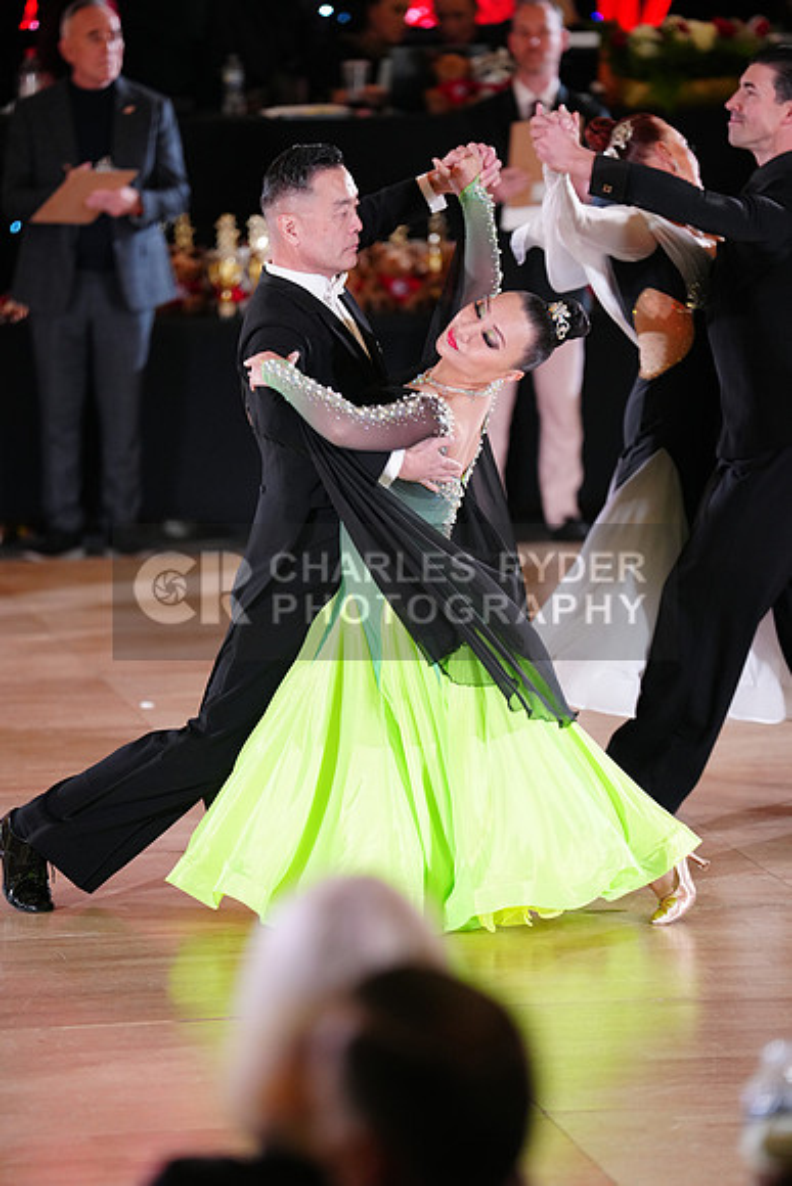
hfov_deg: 7.4
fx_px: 6101
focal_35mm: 185
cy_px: 593
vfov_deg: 11.1
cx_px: 396
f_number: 2.8
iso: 2500
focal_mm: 185
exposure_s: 1/320
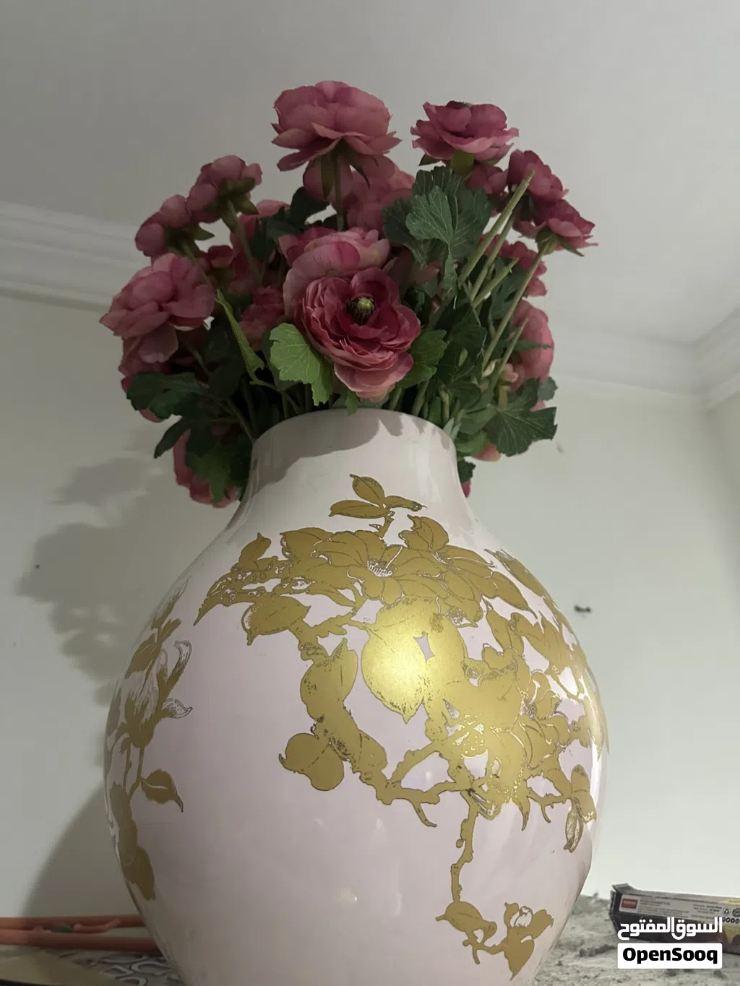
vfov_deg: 71.6
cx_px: 370
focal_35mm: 24
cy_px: 493
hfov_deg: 56.8
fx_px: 684
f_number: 1.78
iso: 800
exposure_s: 1/50
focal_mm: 6.86
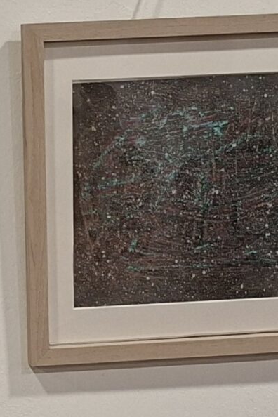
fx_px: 405
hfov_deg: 36.1
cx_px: 237
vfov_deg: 54.4
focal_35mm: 35
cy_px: 204
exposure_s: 1/120
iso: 200
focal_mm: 5.54
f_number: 1.8
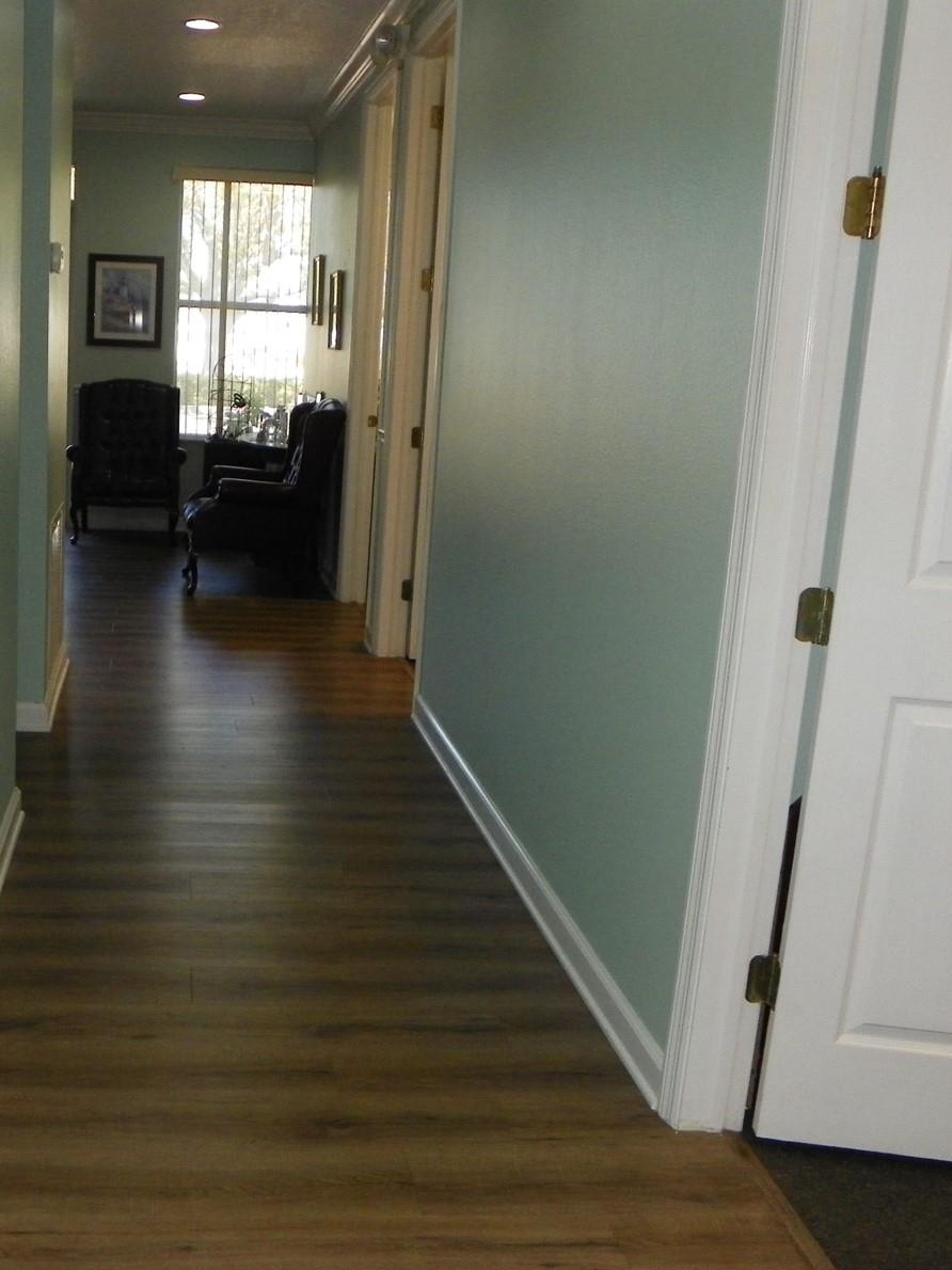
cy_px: 632
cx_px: 239
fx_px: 1431
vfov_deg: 47.9
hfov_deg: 36.0
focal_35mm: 39
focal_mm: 5.2
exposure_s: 1/125
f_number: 2.8
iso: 200
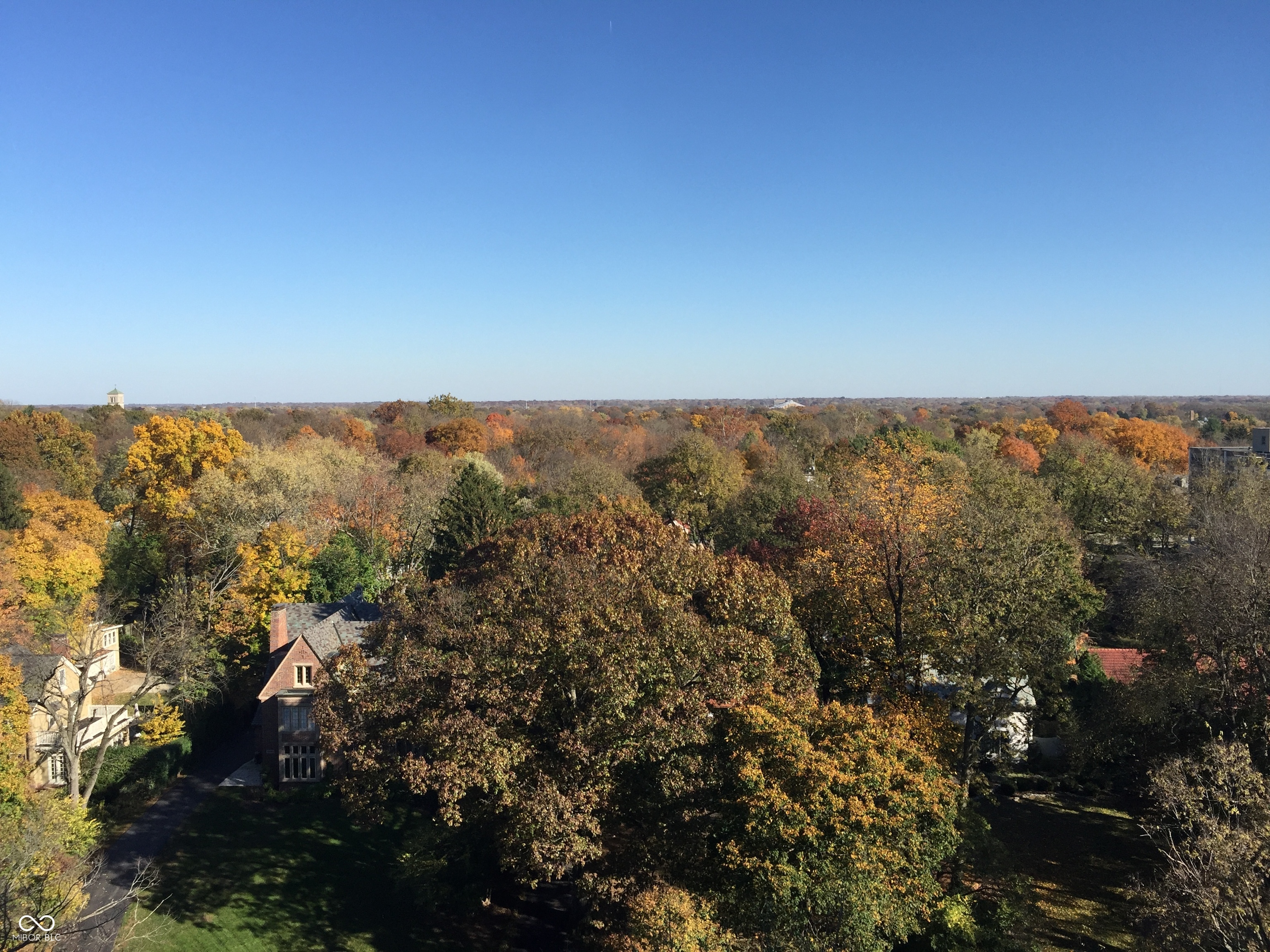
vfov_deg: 48.2
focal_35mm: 29
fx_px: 1064
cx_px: 635
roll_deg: +0.0
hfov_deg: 61.7
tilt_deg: -2.6
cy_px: 476
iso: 32
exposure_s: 1/1582
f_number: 2.2
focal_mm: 4.15
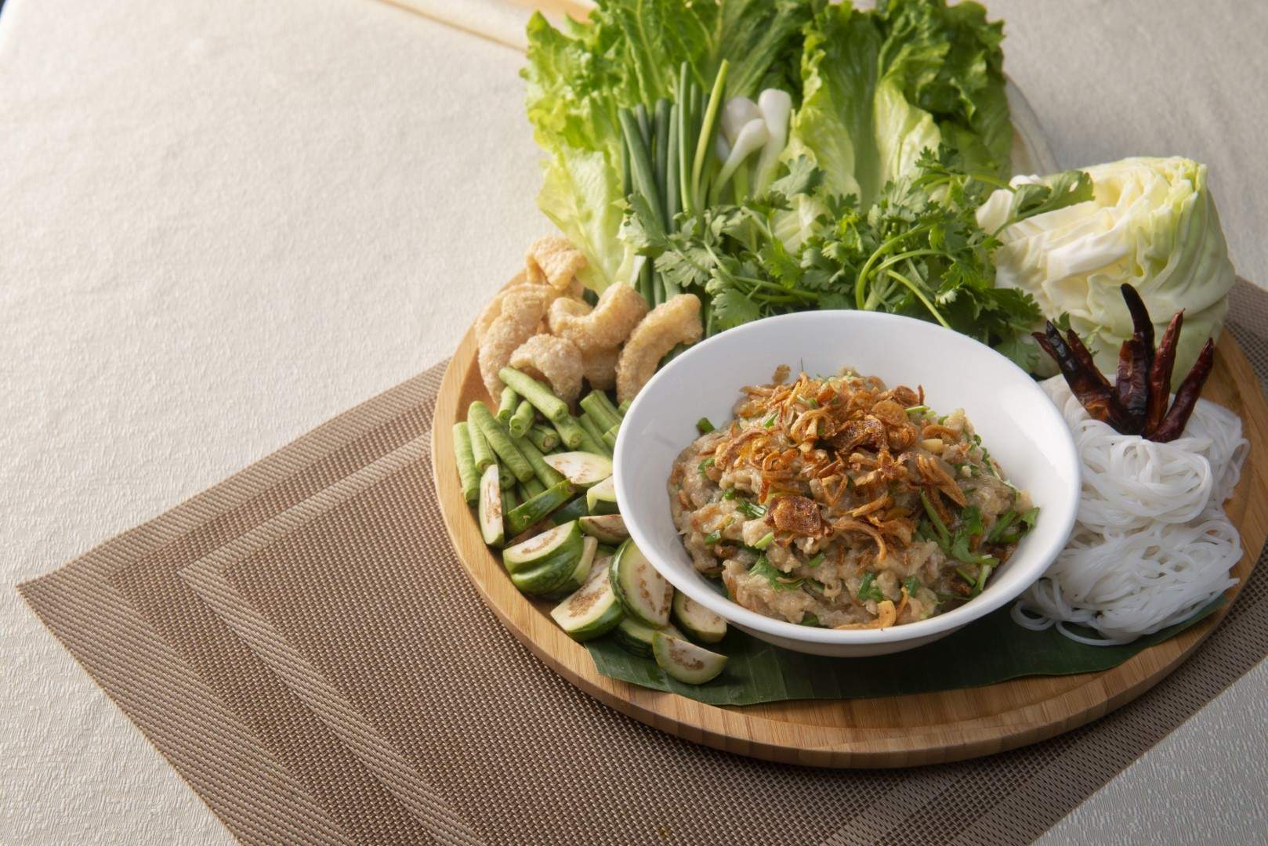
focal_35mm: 56
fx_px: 1973
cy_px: 423
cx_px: 634
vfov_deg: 24.2
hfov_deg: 35.6
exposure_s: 1/160
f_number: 9
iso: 125
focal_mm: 56
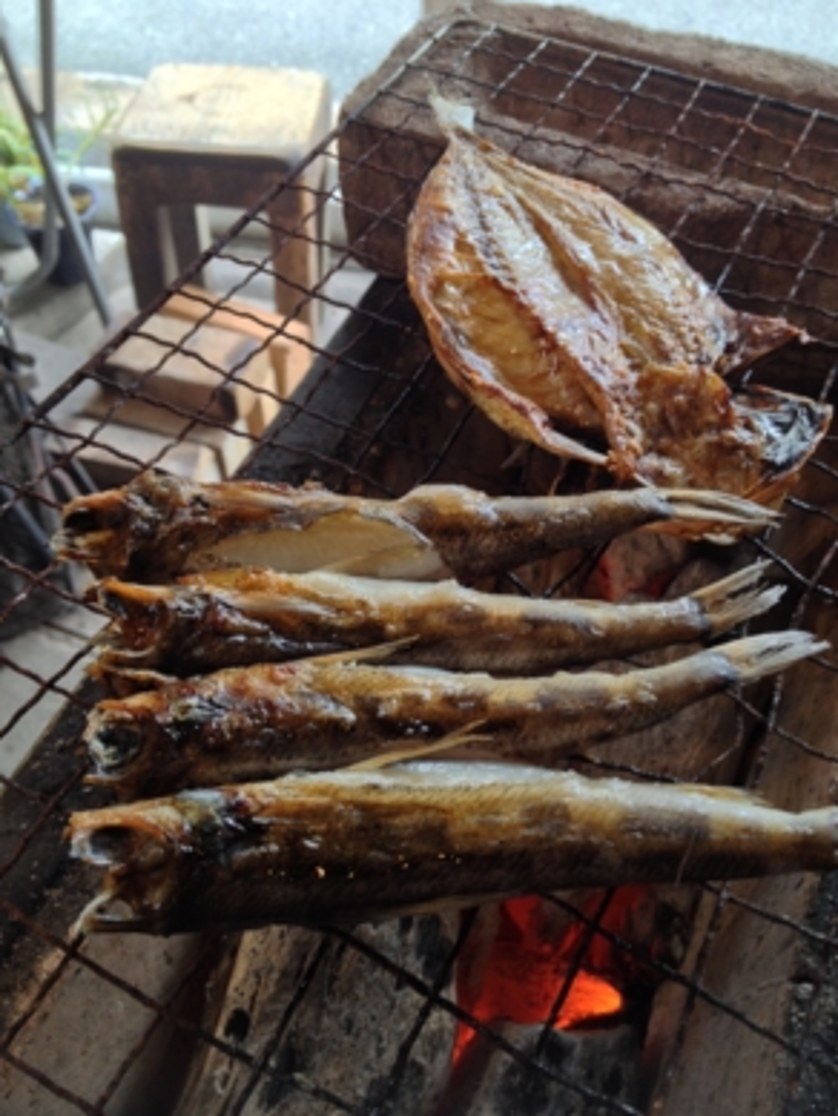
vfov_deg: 51.3
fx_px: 1161
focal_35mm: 36
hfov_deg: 39.7
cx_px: 413
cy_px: 559
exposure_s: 1/24
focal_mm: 4.28
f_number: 2.4
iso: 50
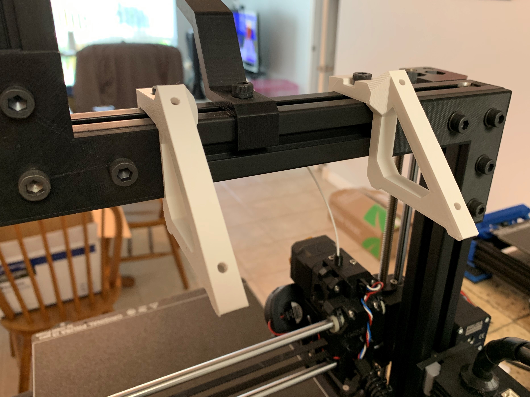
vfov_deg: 53.1
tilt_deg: -23.5
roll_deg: -1.3
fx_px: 398
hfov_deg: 67.3
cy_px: 198
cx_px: 265
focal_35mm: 26
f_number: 1.8
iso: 160
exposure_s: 1/60
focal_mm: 4.25
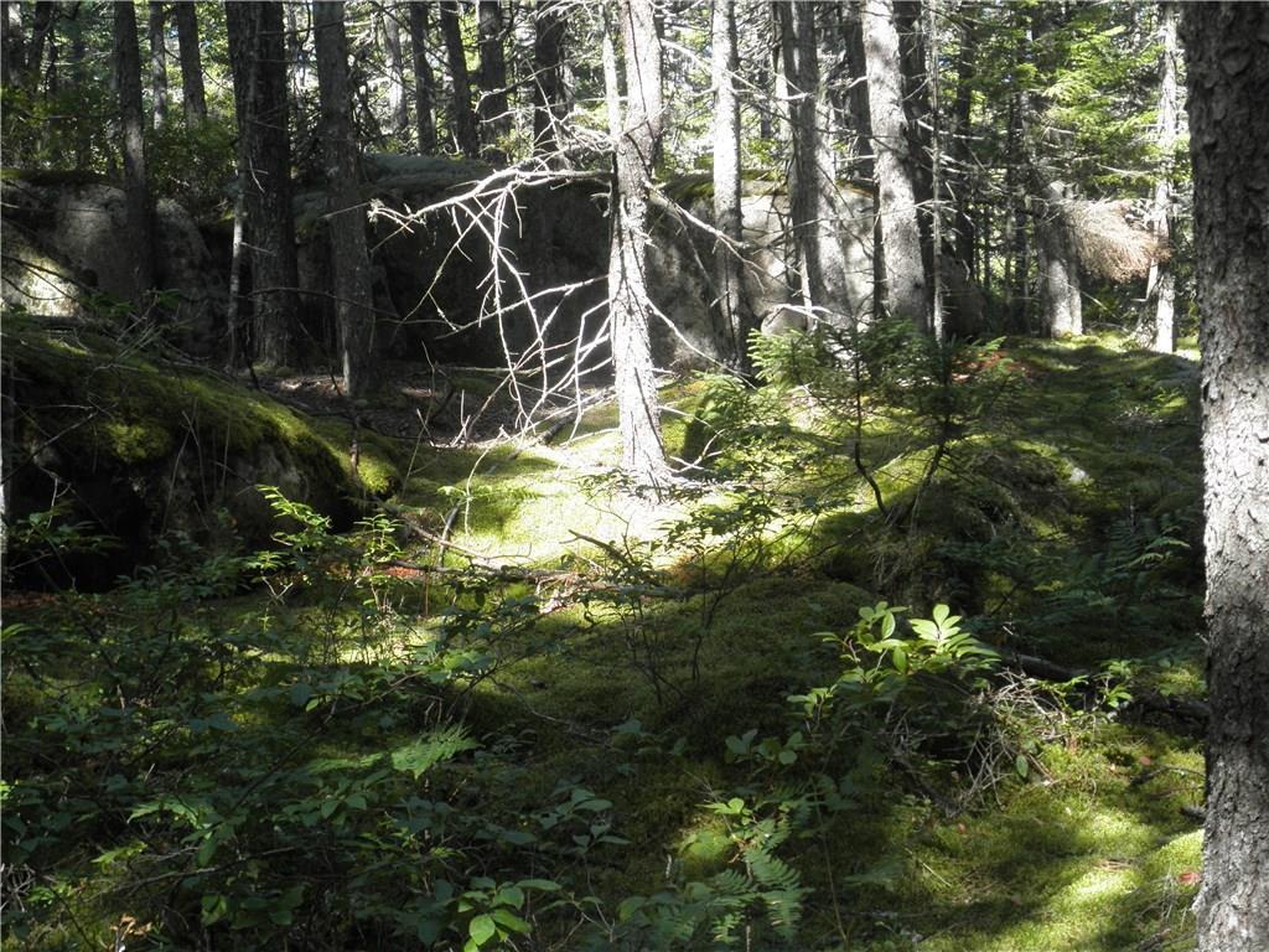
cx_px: 634
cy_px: 476
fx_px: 2163
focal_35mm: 59
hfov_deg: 32.7
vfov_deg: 24.8
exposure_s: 1/50
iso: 64
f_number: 3.8
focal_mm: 10.5
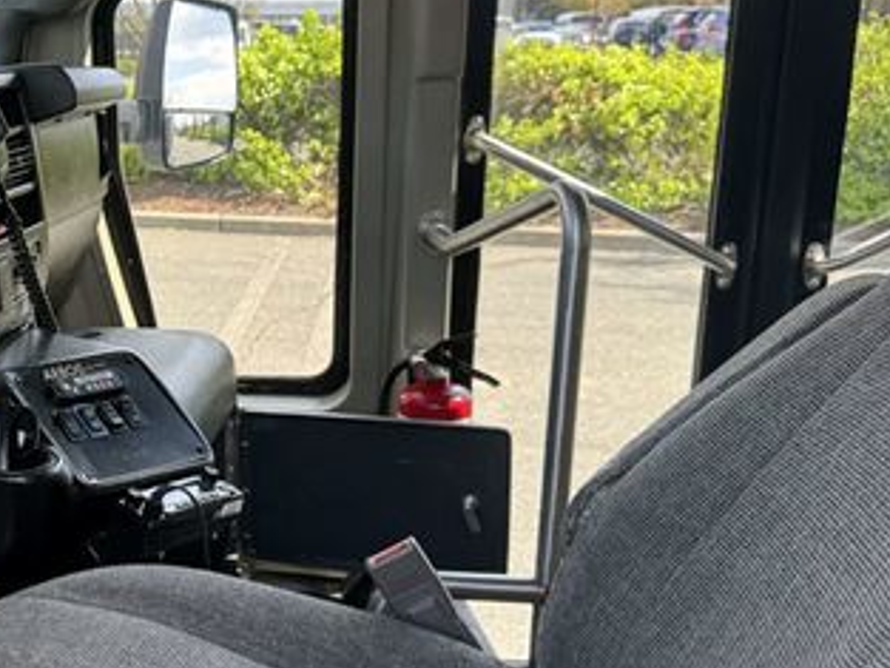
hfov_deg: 36.0
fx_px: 1260
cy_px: 327
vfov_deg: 29.7
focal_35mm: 49
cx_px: 51
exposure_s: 1/506
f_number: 1.78
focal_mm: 6.76
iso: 80
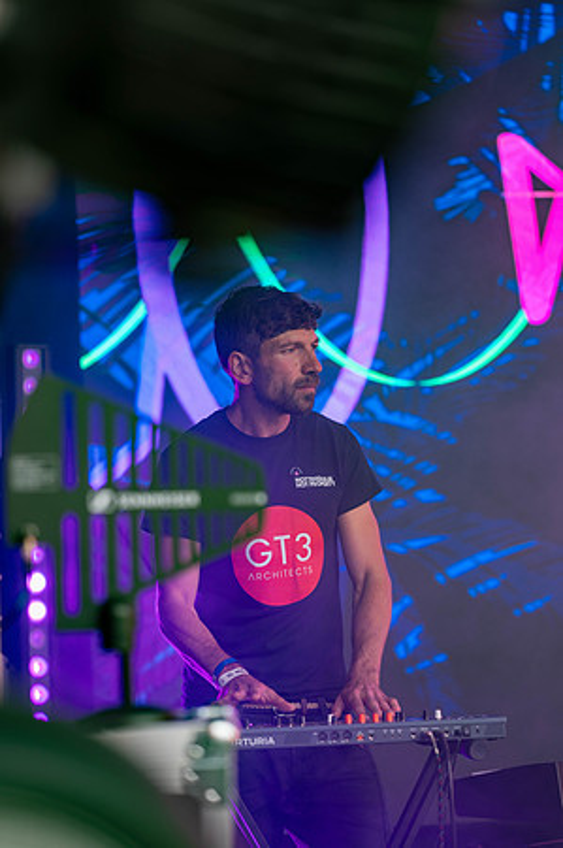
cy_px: 424
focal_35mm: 85
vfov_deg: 23.9
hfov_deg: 16.0
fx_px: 1998
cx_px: 282
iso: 110
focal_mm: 85
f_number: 2.2
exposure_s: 1/200
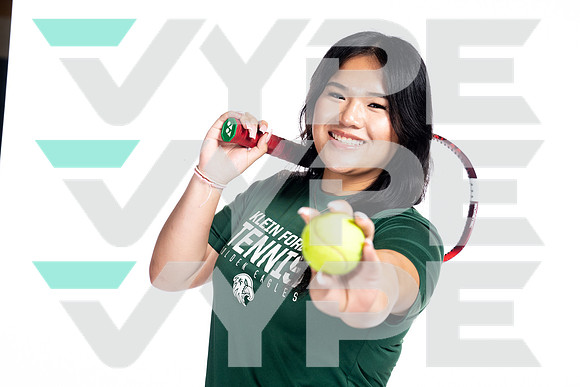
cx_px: 290
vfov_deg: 19.7
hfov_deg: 29.2
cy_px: 194
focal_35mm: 69
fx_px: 1112
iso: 400
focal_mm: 69
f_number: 5.6
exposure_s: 1/250
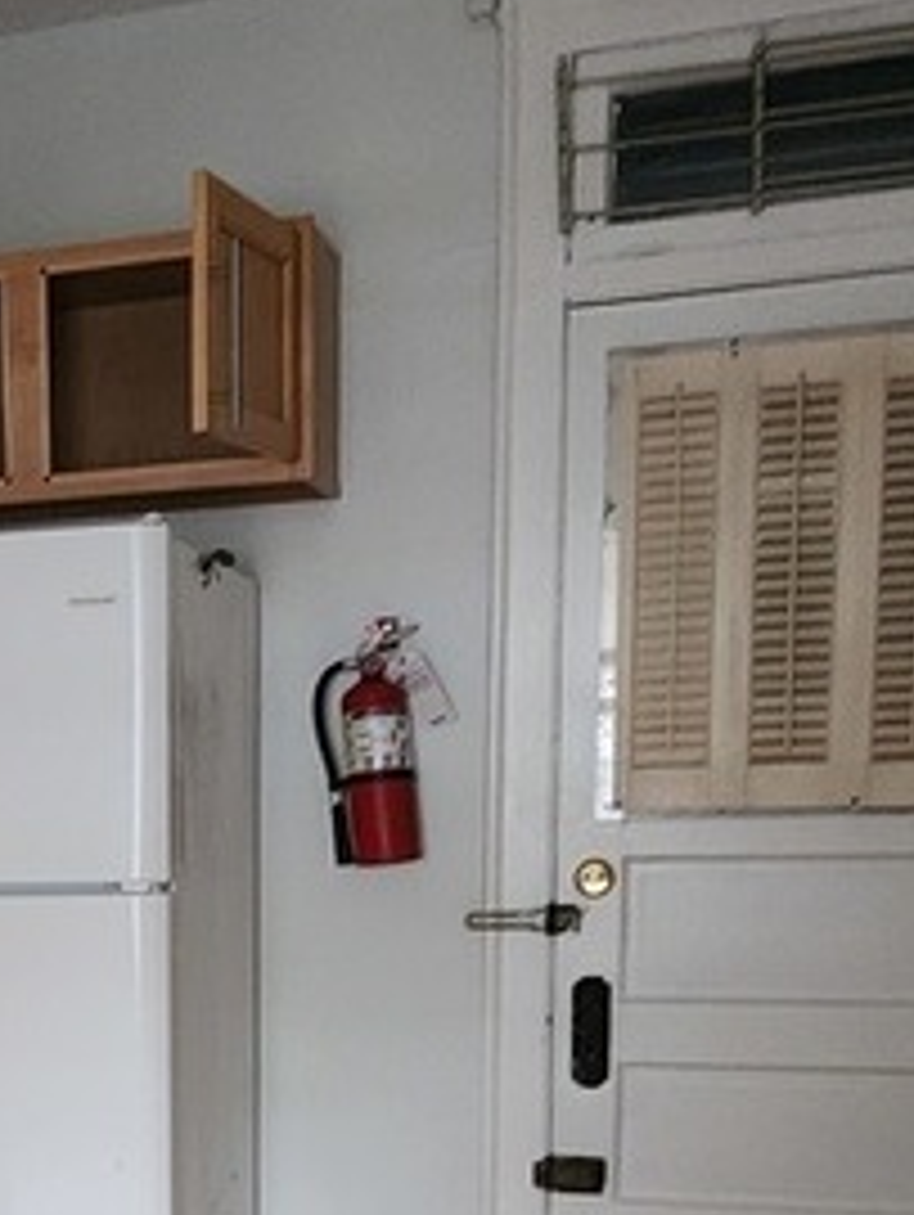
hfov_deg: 25.9
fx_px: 1828
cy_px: 1089
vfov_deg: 34.7
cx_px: -95
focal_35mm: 52
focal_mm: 2.2
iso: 640
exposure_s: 1/30
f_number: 2.2
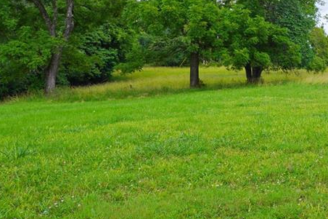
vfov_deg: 19.8
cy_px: 46
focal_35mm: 68
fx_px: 619
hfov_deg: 27.6
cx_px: 341
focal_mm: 20
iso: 100
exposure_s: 1/125
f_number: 9
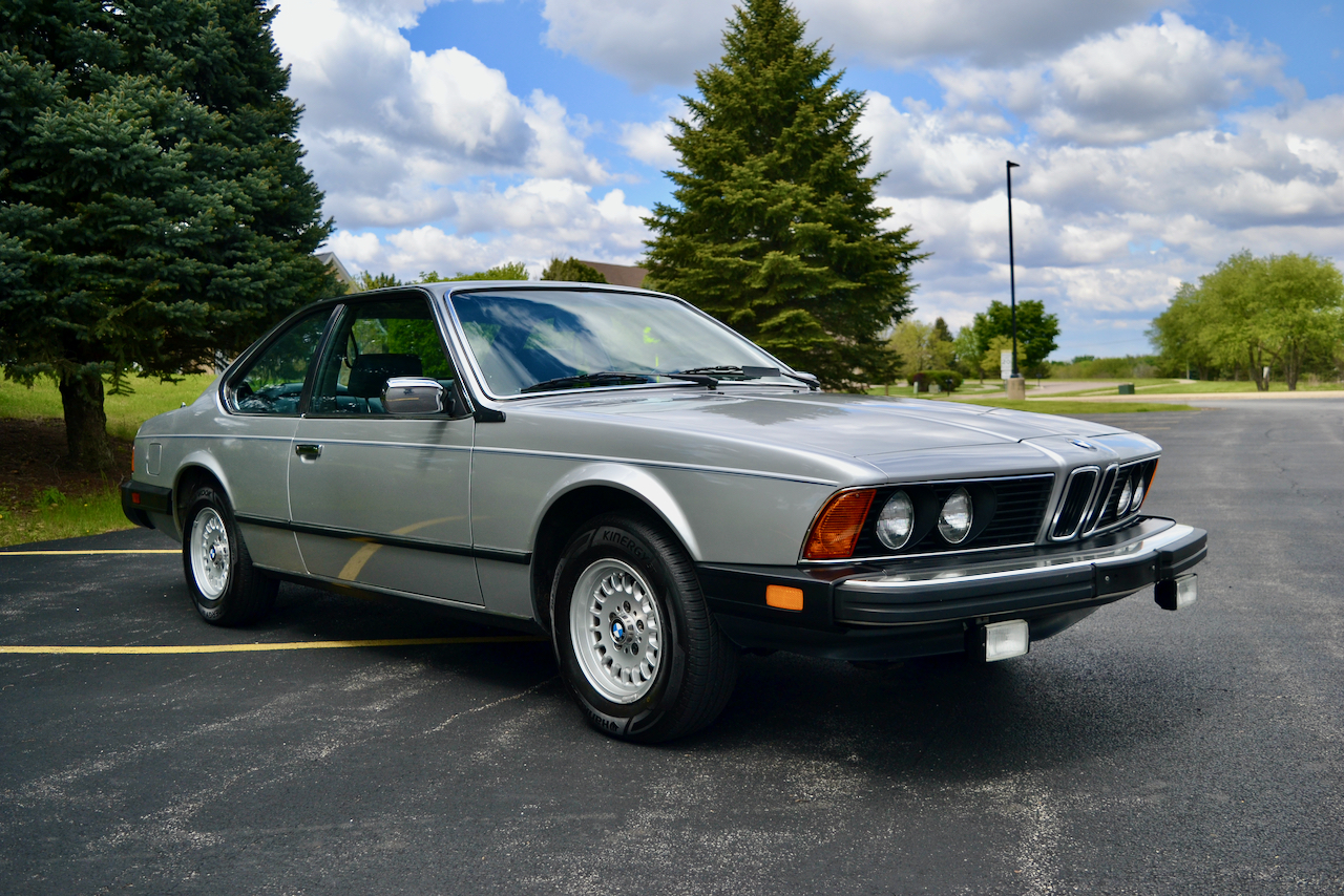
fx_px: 1288
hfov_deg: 55.1
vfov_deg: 38.4
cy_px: 448
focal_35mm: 34
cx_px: 672
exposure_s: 1/1250
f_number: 4.5
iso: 200
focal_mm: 23
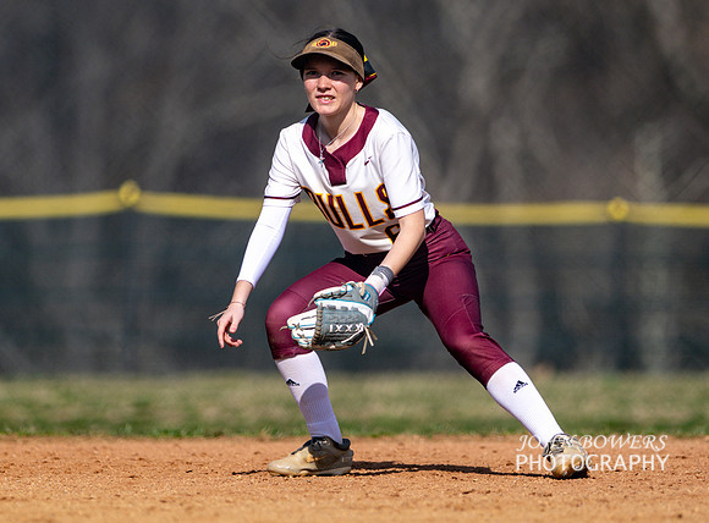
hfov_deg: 3.8
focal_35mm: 531
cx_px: 323
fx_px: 10823
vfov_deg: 2.8
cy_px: 202
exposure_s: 1/3200
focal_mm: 300
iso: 110
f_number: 2.8
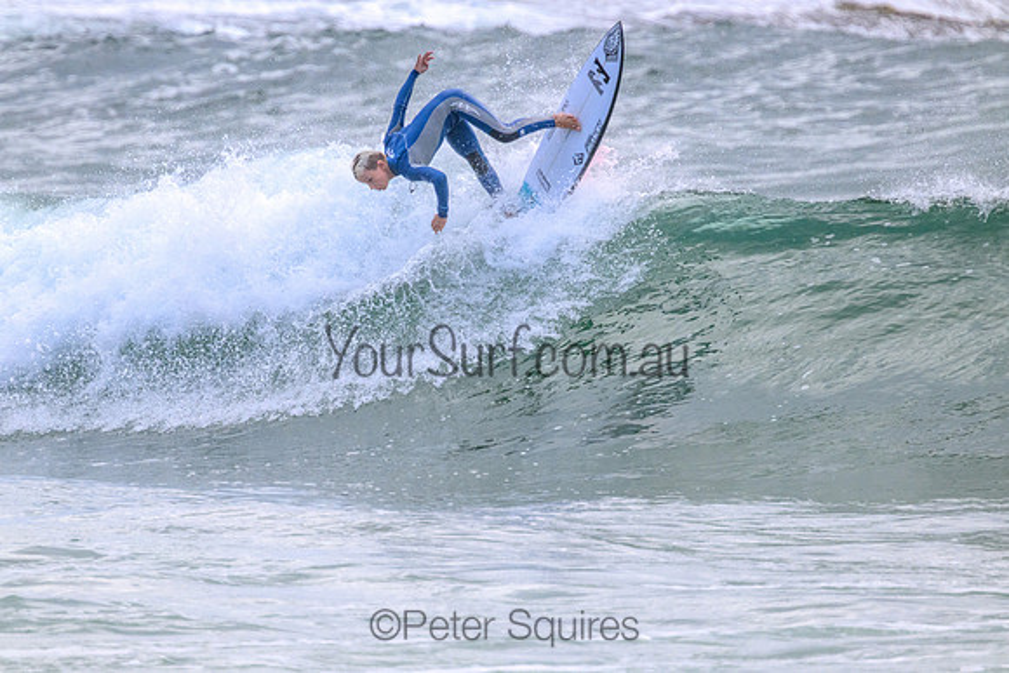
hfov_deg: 2.6
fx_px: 22426
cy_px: 336
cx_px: 504
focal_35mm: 800
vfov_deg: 1.7
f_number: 11
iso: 2200
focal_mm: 800
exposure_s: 1/1600
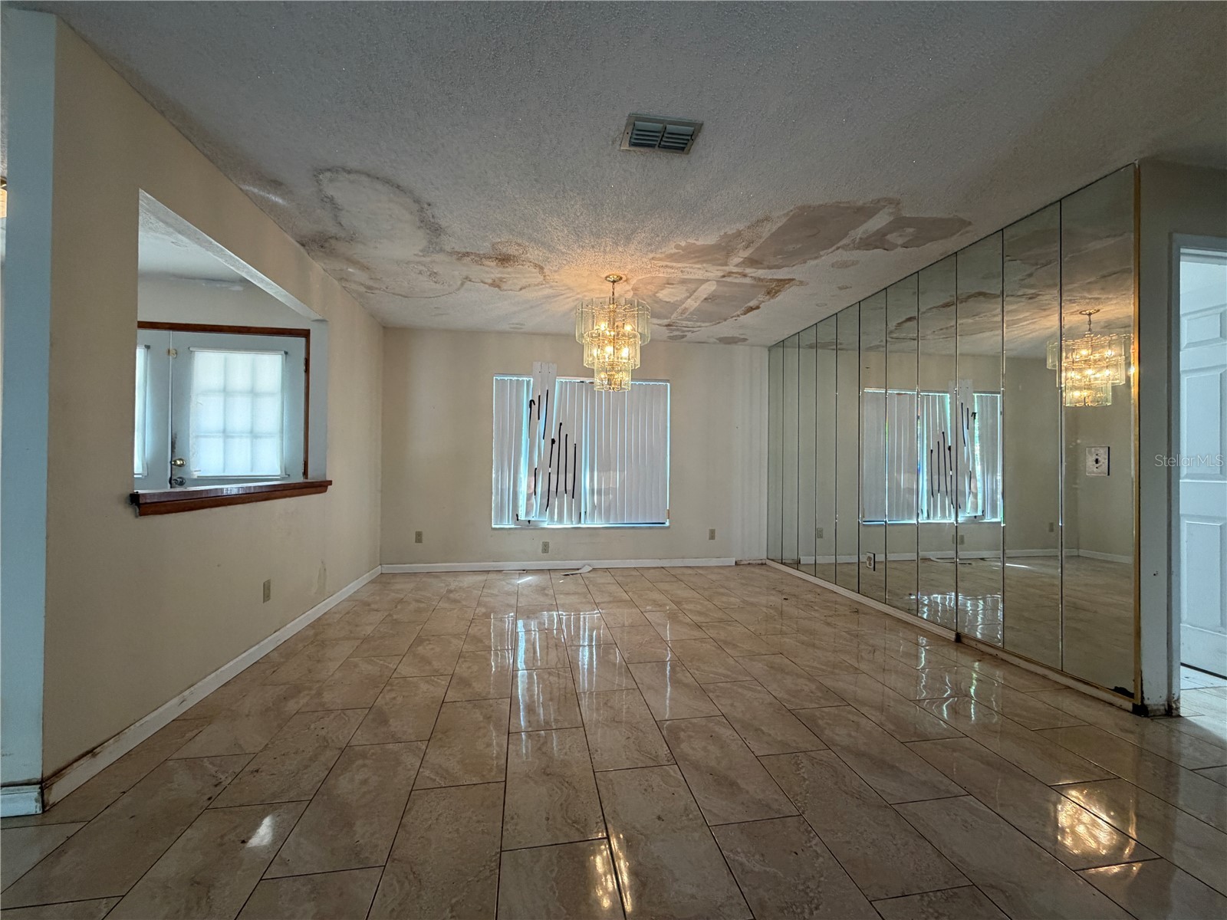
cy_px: 460
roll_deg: +0.0
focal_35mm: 14
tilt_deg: +1.0
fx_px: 496
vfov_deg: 85.7
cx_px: 614
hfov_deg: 102.1
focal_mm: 2.22
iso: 250
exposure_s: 1/120
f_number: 2.2
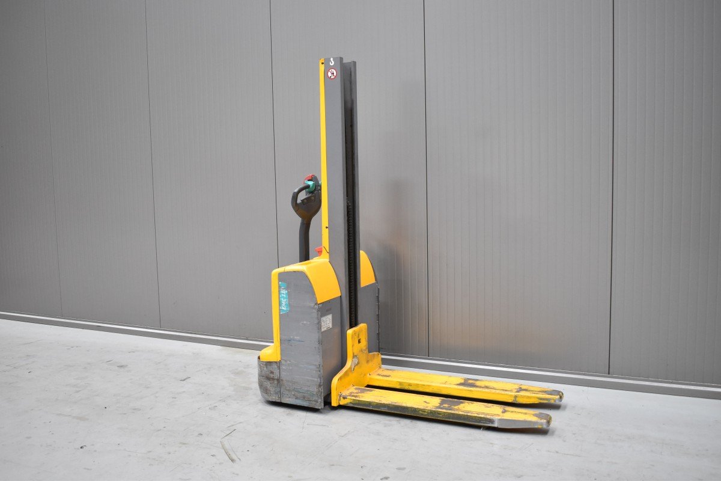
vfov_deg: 40.0
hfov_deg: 57.2
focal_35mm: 33
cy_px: 240
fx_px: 661
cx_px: 360
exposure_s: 1/50
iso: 1250
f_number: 4.5
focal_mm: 22
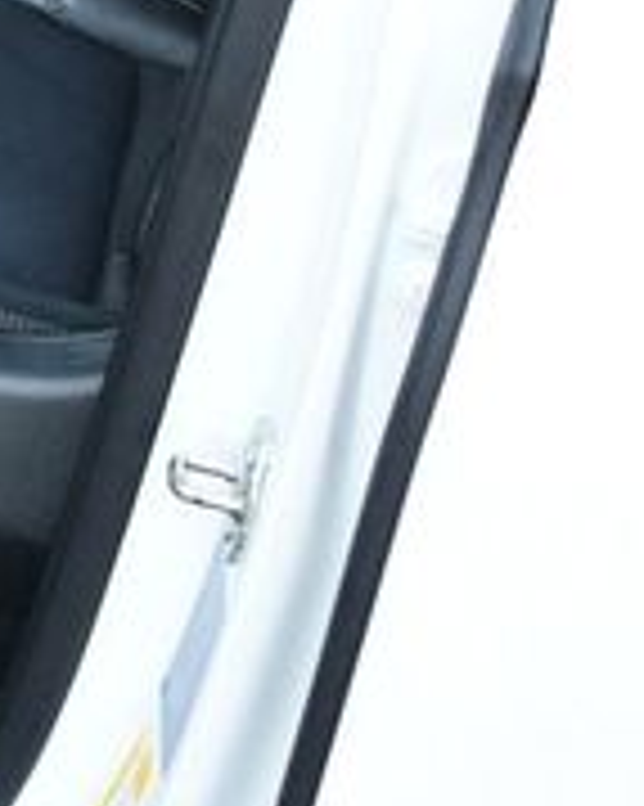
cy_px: -140
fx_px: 2885
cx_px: -653
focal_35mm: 121
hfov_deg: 11.5
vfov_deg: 15.4
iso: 800
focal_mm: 18
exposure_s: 1/200
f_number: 3.5
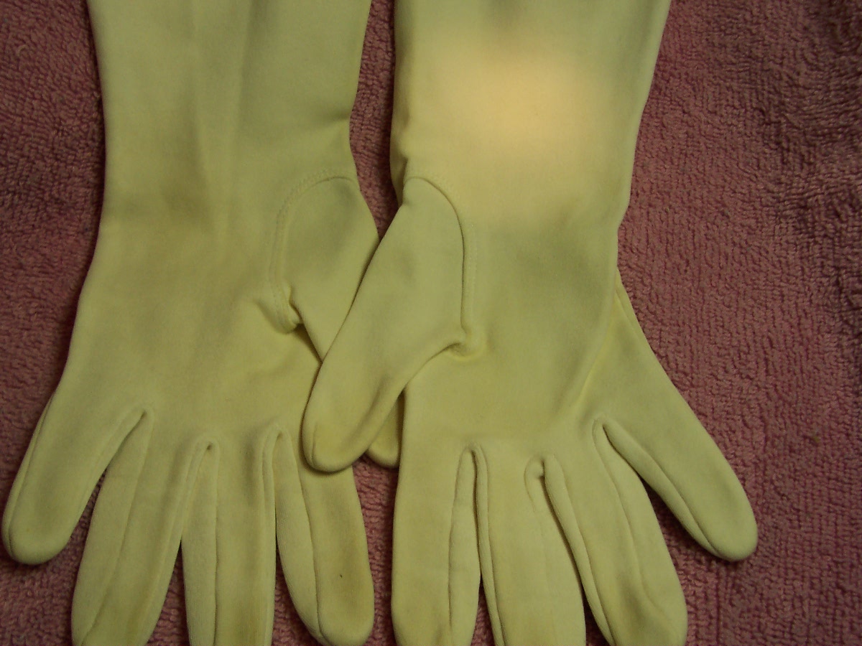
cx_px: 431
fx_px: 921
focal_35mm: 37
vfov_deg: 38.7
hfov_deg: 50.1
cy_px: 323
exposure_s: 1/125
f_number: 2.8
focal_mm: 5.6
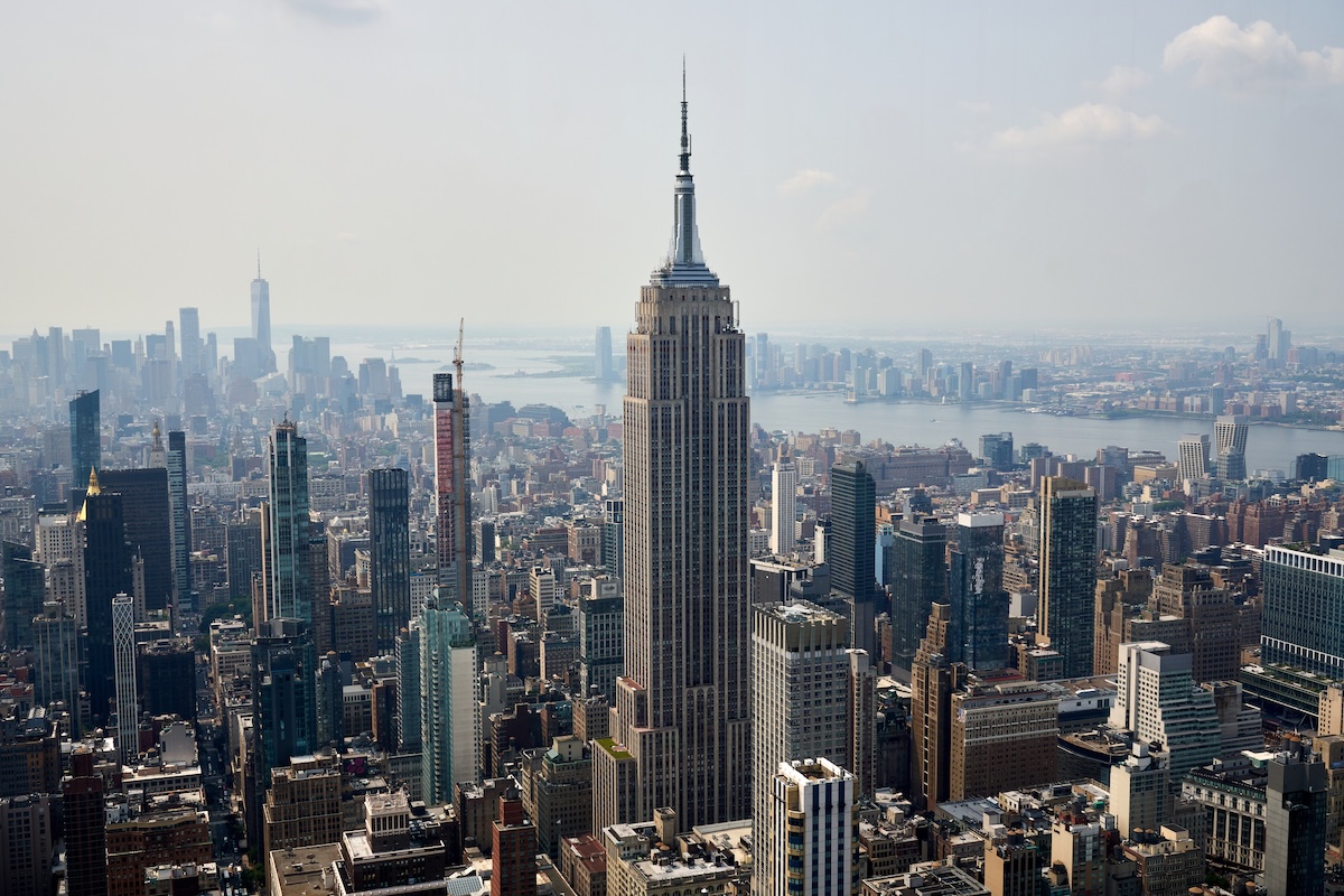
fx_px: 1400
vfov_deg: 35.5
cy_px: 448
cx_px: 672
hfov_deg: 51.3
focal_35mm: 38
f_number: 9
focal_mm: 25
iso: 100
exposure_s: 1/320
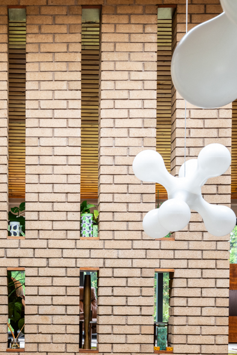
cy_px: 331
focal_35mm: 65
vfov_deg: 29.5
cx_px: 35
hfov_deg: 20.6
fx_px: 642
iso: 400
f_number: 8
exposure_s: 1/10
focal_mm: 30
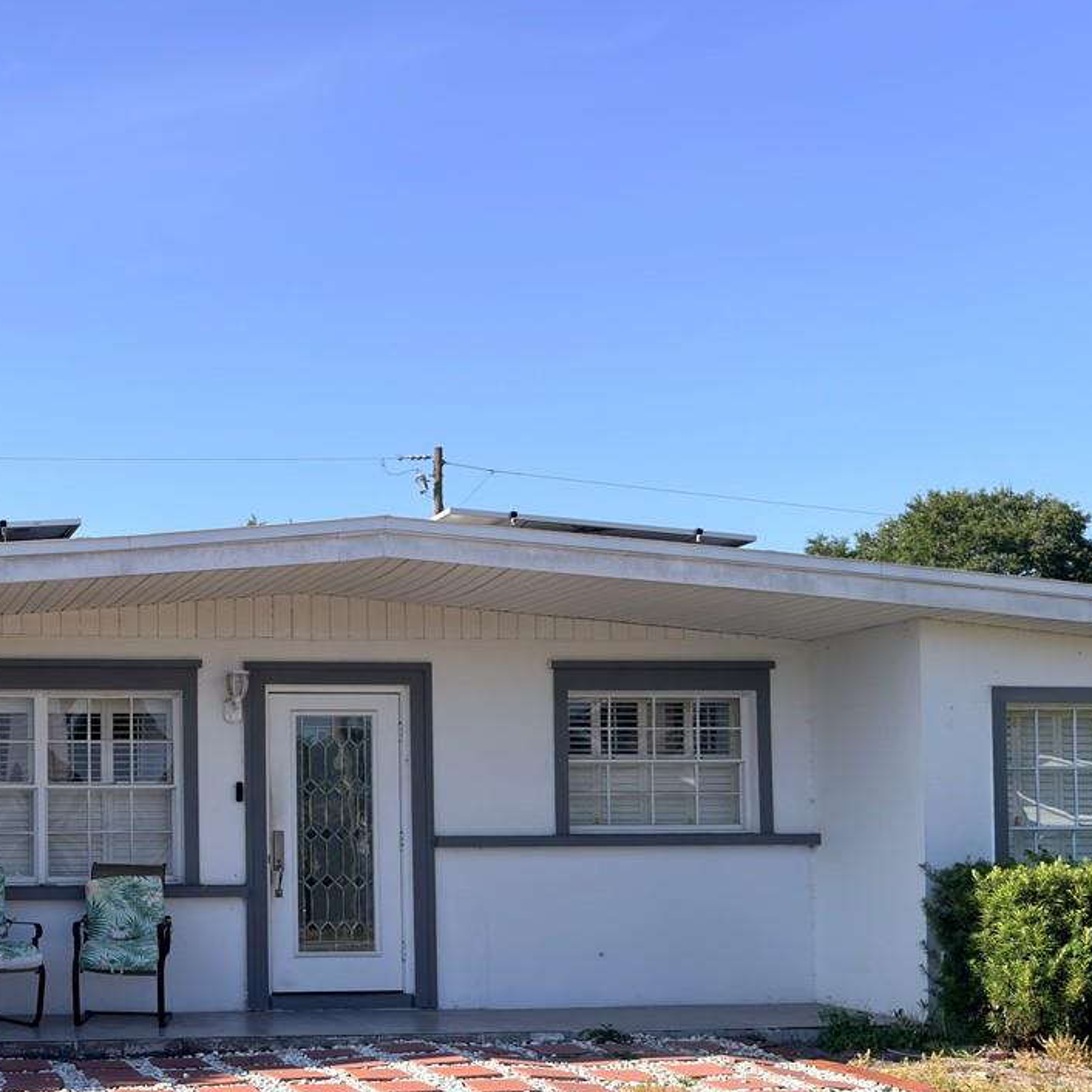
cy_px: 788
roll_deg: +1.7
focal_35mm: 48
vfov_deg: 34.8
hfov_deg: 33.2
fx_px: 1713
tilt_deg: +1.3
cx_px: 76
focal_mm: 6.76
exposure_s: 1/3226
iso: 64
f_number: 1.78
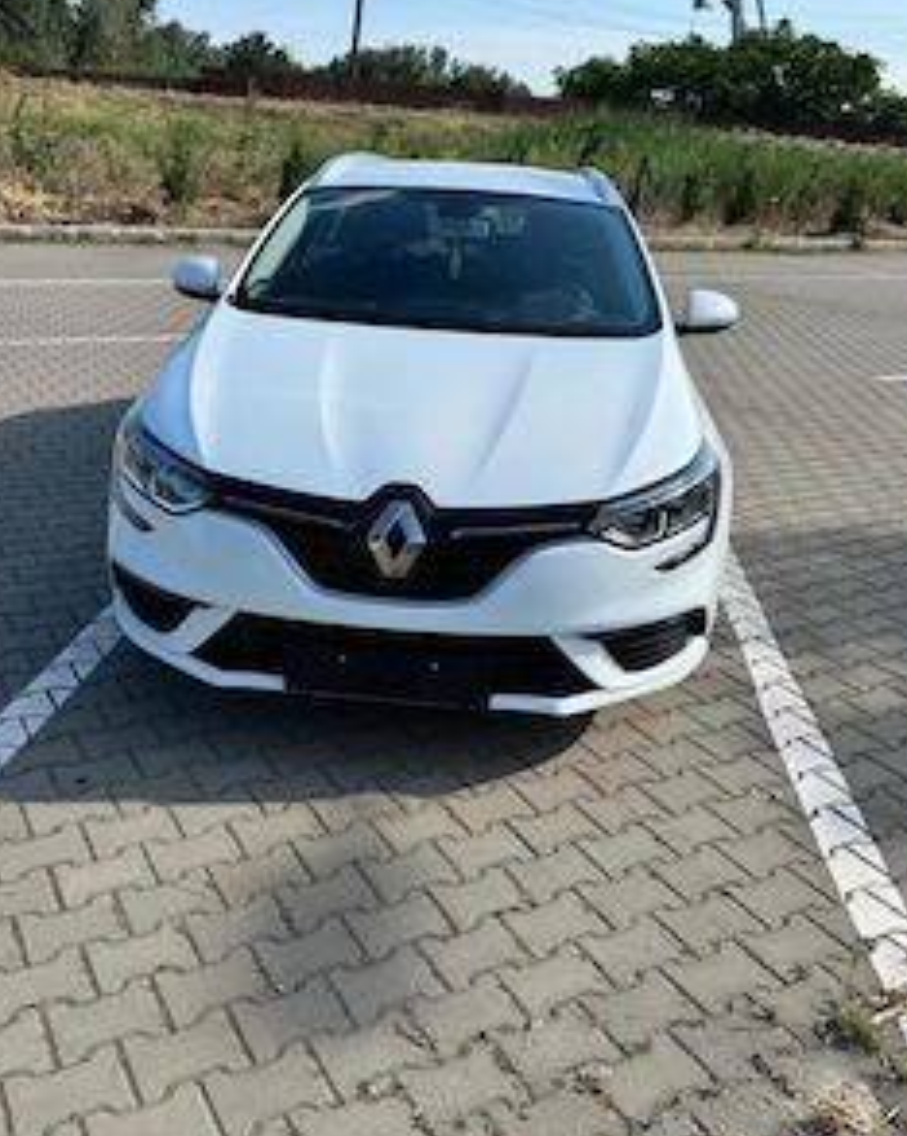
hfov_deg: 45.7
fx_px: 1075
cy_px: 589
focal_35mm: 32
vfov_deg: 55.7
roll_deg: -2.5
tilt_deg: -22.4
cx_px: 430
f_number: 1.78
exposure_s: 1/3096
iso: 80
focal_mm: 6.76
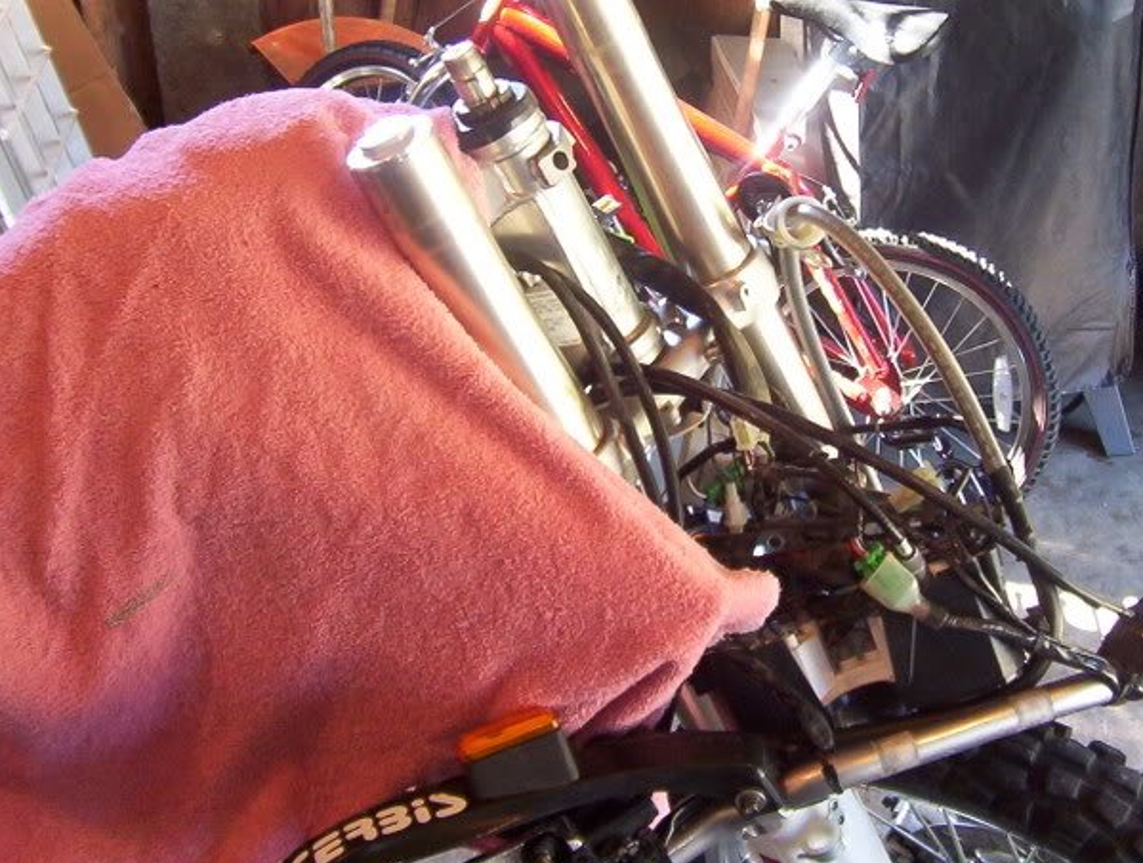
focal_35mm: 48
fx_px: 1588
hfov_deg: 39.3
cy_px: 331
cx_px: 715
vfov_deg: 30.3
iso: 140
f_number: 2.76
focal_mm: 5.54
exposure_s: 1/30
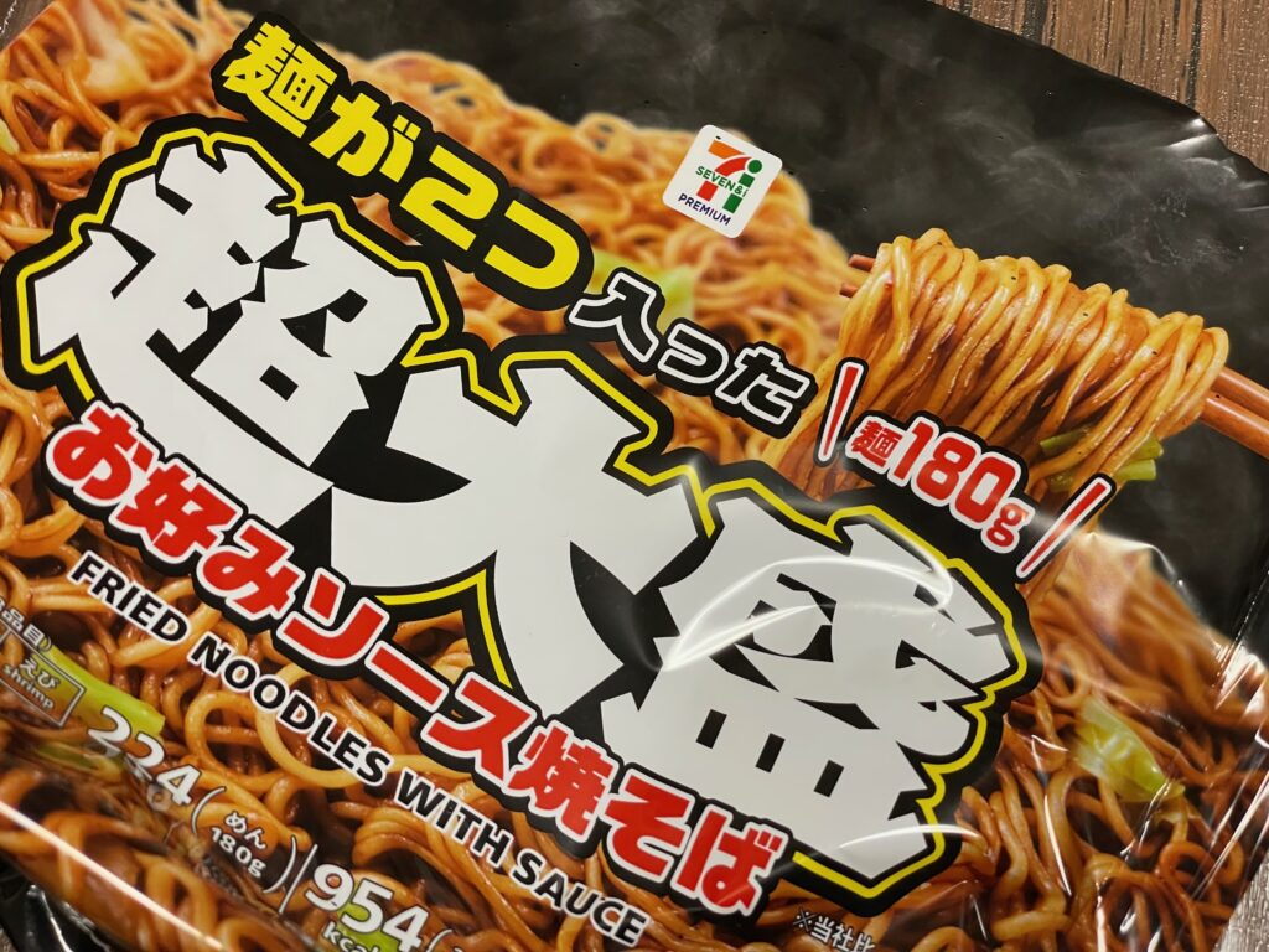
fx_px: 1906
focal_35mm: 52
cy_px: 476
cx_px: 634
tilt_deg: -71.4
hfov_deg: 36.8
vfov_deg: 28.0
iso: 250
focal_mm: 6
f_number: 2
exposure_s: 1/50
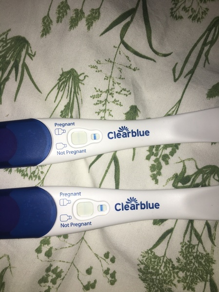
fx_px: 245
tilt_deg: -75.5
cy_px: 146
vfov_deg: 61.7
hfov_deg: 48.2
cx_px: 110
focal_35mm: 29
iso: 25
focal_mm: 4.15
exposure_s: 1/295
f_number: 2.2
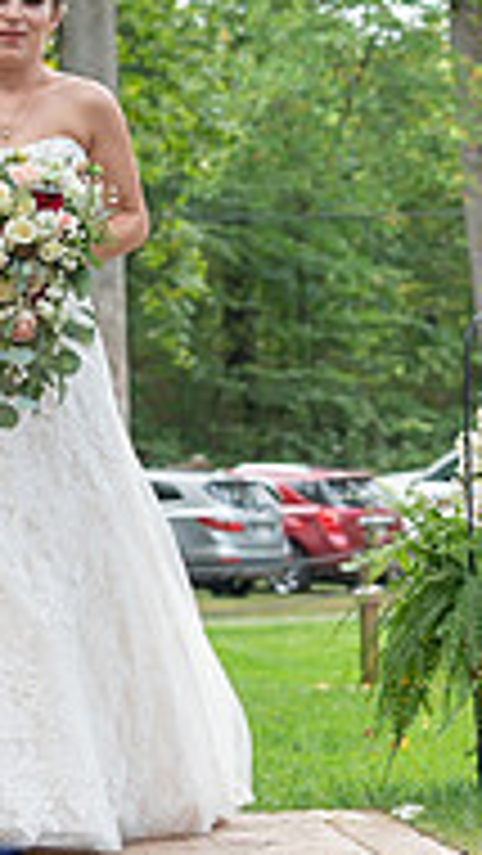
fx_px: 5085
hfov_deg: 5.4
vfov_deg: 9.6
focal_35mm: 224
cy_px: 245
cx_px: 9
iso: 250
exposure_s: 1/200
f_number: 4
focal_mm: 70
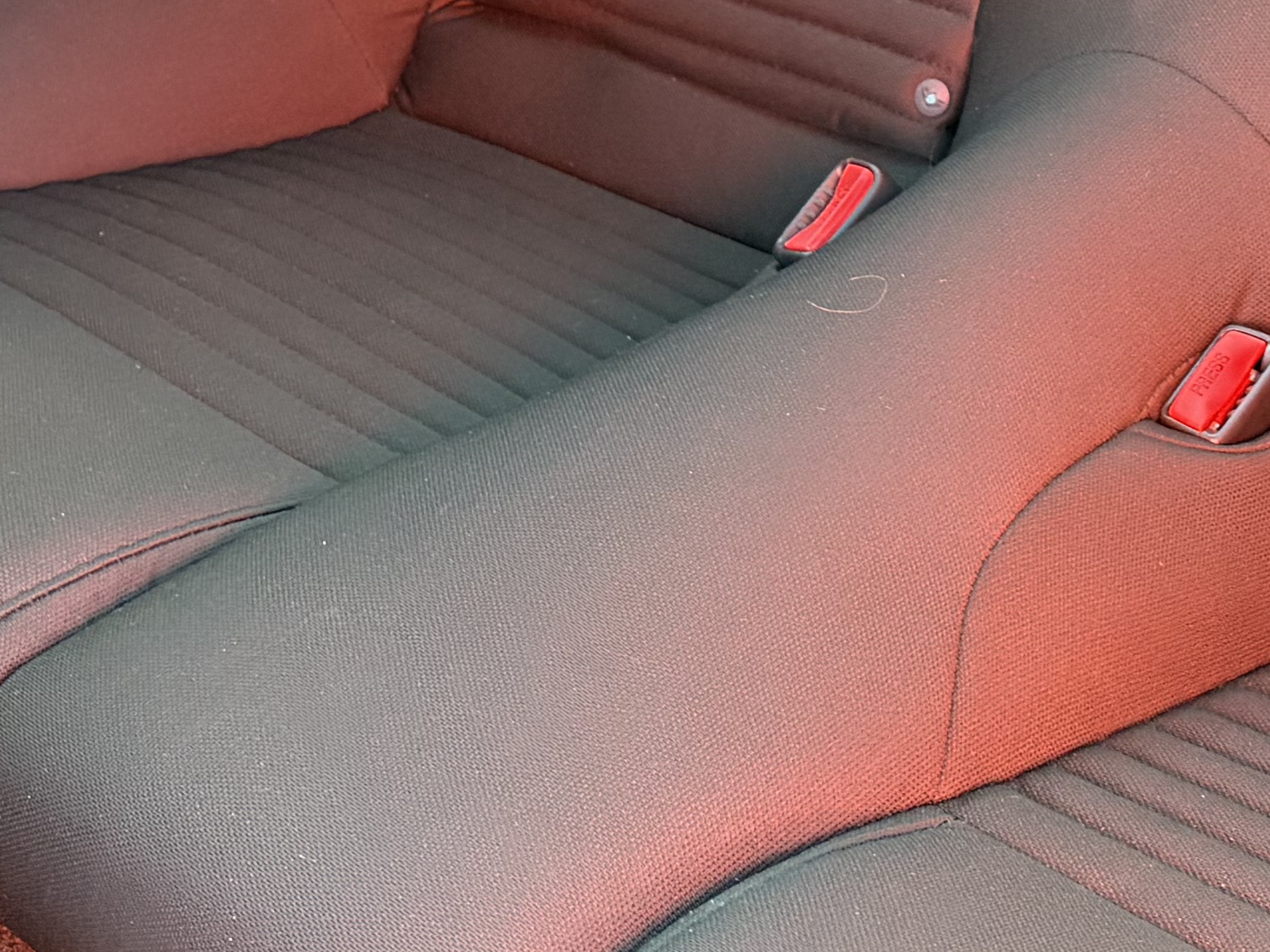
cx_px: 1159
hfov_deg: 23.2
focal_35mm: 82
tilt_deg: -28.8
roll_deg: +7.1
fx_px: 3008
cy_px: -206
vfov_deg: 17.1
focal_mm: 5.96
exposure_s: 1/60
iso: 500
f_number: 1.6
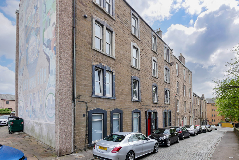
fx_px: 100
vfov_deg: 77.3
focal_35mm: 15
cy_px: 76
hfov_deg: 100.4
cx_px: 121
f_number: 6.3
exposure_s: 1/250
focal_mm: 7
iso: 200
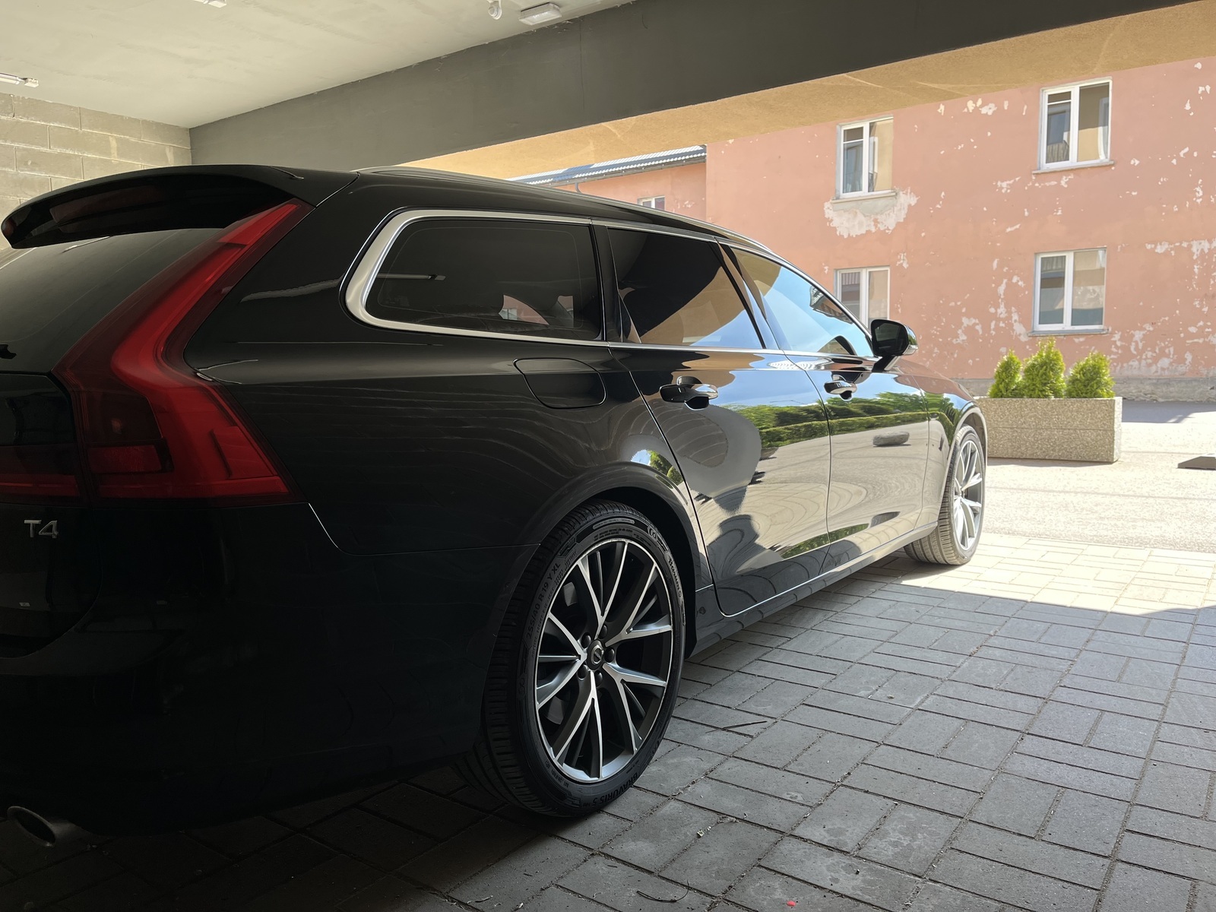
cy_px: 456
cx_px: 608
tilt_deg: -4.6
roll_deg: +1.0
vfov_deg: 53.1
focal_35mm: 26
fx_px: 913
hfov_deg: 67.3
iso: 40
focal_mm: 5.1
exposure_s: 1/253
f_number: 1.6
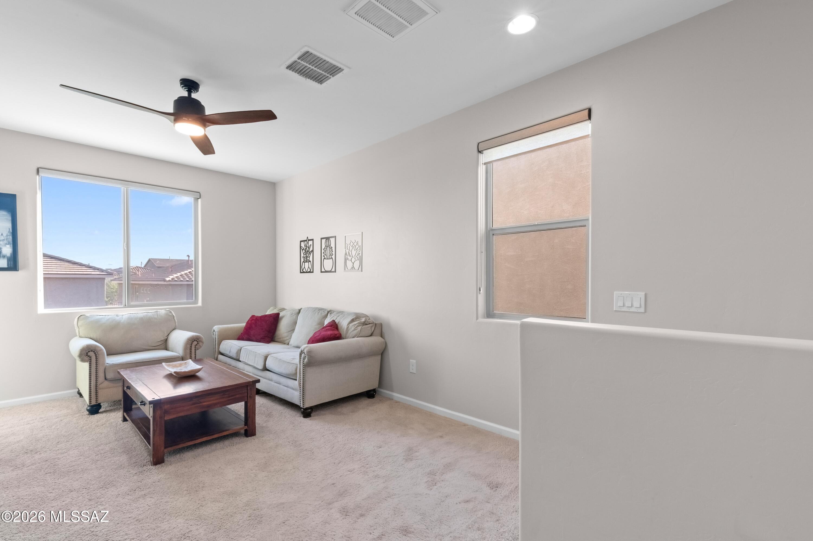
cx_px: 406
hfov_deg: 96.8
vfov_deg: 73.7
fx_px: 361
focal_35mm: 16
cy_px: 270
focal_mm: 16
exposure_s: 1/2.5
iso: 800
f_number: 22
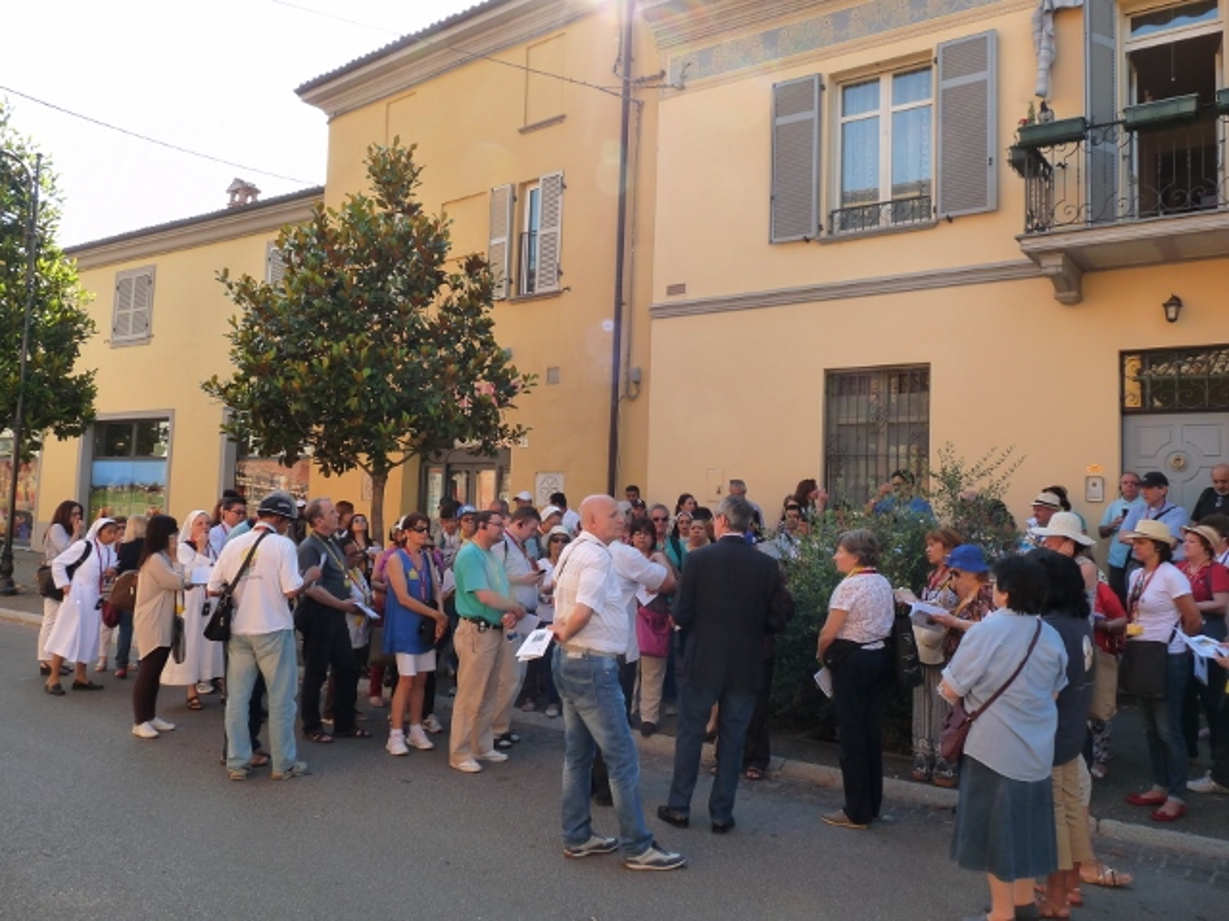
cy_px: 460
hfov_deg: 65.3
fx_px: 959
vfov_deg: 51.4
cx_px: 614
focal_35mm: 27
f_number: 4
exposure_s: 1/200
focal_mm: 4.8
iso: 160
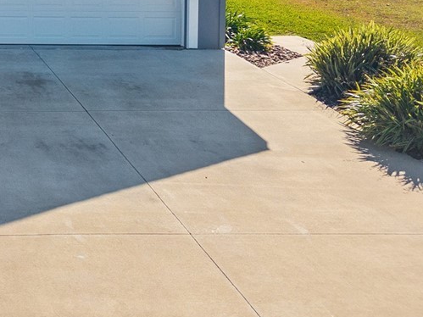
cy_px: -84
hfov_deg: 22.1
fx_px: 941
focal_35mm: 77
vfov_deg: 18.0
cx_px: -163
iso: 210
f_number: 1.8
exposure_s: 1/4000
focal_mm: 8.67
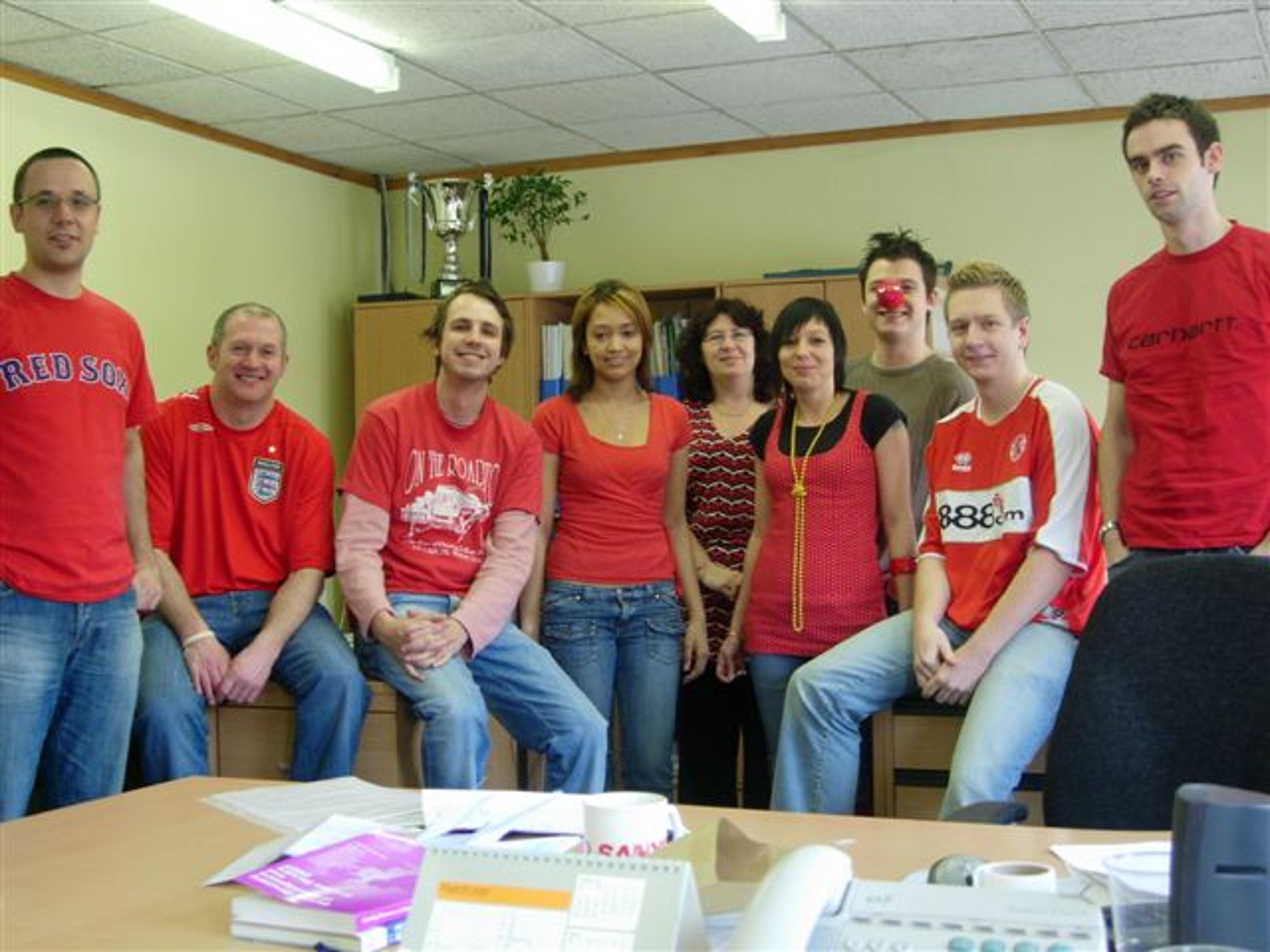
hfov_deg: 37.5
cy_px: 476
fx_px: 1871
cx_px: 635
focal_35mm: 51
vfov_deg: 28.6
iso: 173
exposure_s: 1/36.9
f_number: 3.2
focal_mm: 10.6
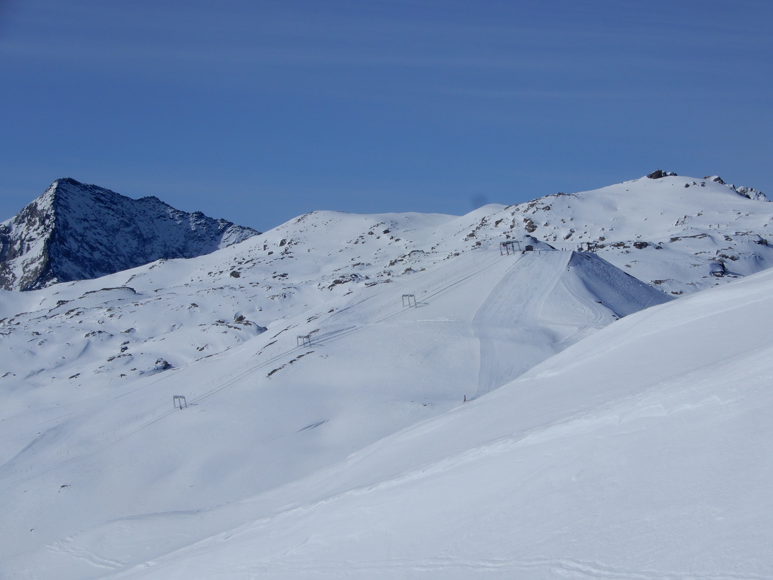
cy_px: 290
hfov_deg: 20.7
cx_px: 386
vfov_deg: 15.6
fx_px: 2121
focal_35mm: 95
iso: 80
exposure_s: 1/2000
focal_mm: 16.9
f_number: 6.3
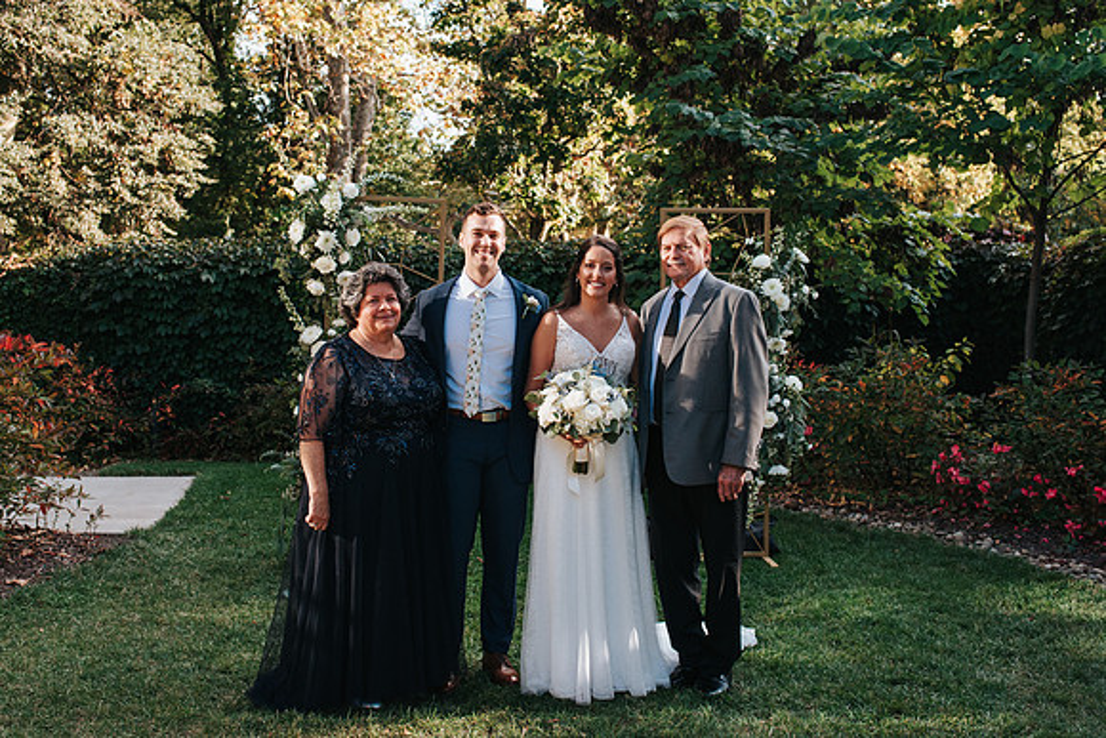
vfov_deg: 33.3
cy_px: 315
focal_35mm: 40
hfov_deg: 48.3
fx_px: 1232
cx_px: 515
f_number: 4
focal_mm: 35
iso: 1000
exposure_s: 1/1250
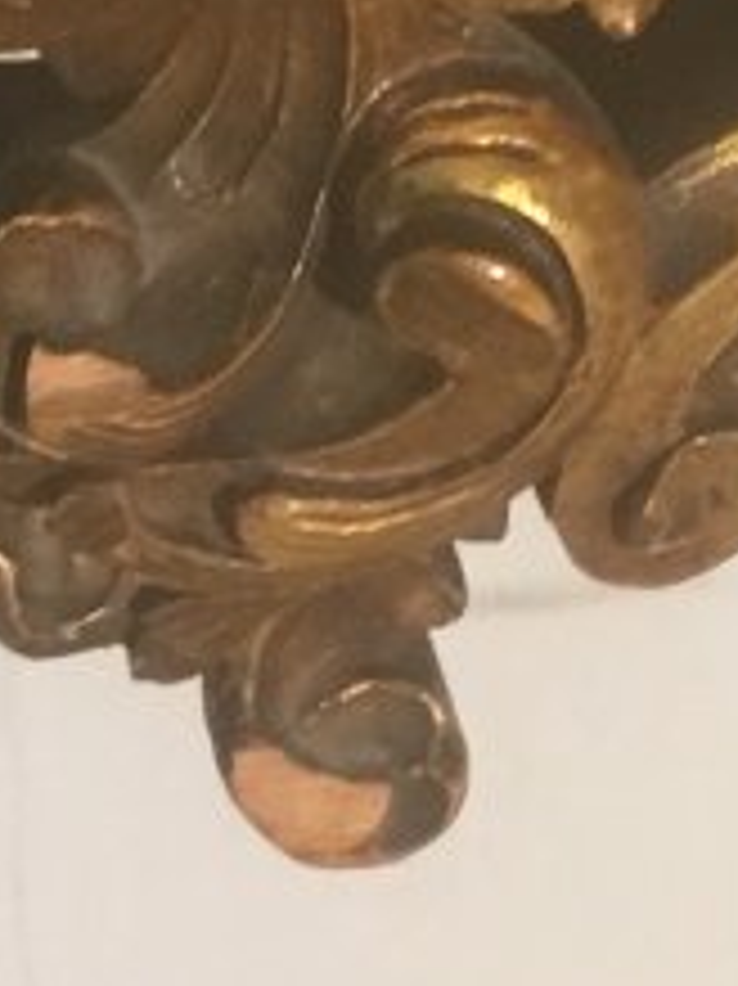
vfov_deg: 11.6
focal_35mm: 170
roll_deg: +1.6
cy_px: 356
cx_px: 4
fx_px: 4837
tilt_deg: -37.9
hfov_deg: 8.7
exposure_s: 1/33
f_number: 2.4
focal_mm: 3.3
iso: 160
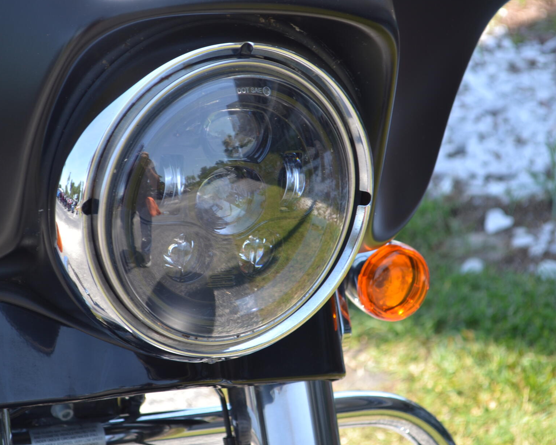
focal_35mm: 102
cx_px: 244
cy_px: 212
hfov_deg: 18.9
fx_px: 1672
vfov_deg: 15.2
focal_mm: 55
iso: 100
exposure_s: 1/100
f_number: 5.6
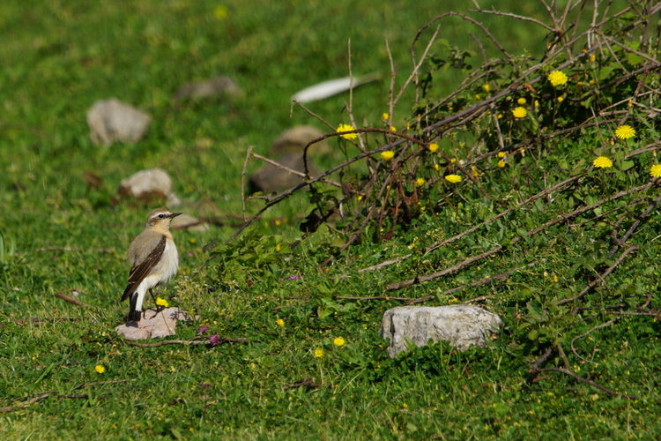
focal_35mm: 600
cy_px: 220
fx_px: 11016
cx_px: 330
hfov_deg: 3.4
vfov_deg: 2.3
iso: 125
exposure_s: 1/500
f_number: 8
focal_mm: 400
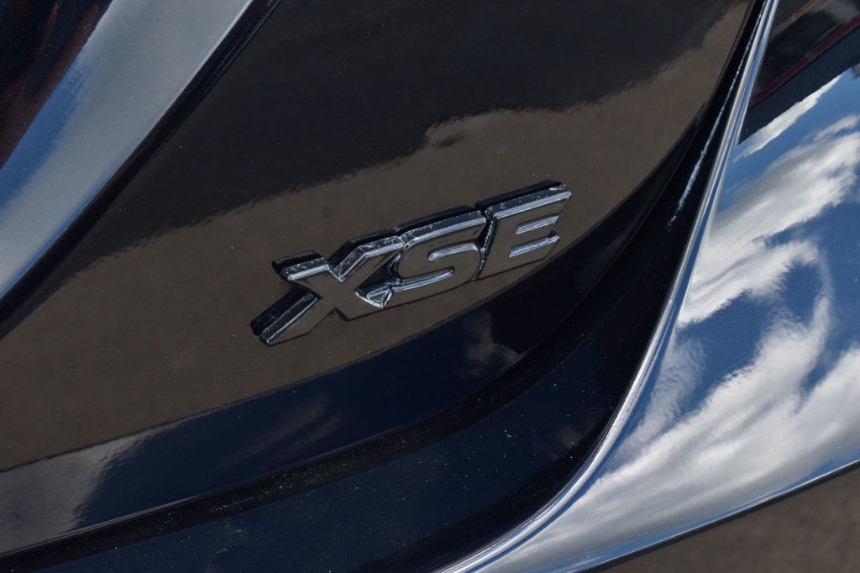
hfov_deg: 24.6
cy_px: 286
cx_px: 430
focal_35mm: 82
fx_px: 1970
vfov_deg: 16.5
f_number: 9
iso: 400
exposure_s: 1/100
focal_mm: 55
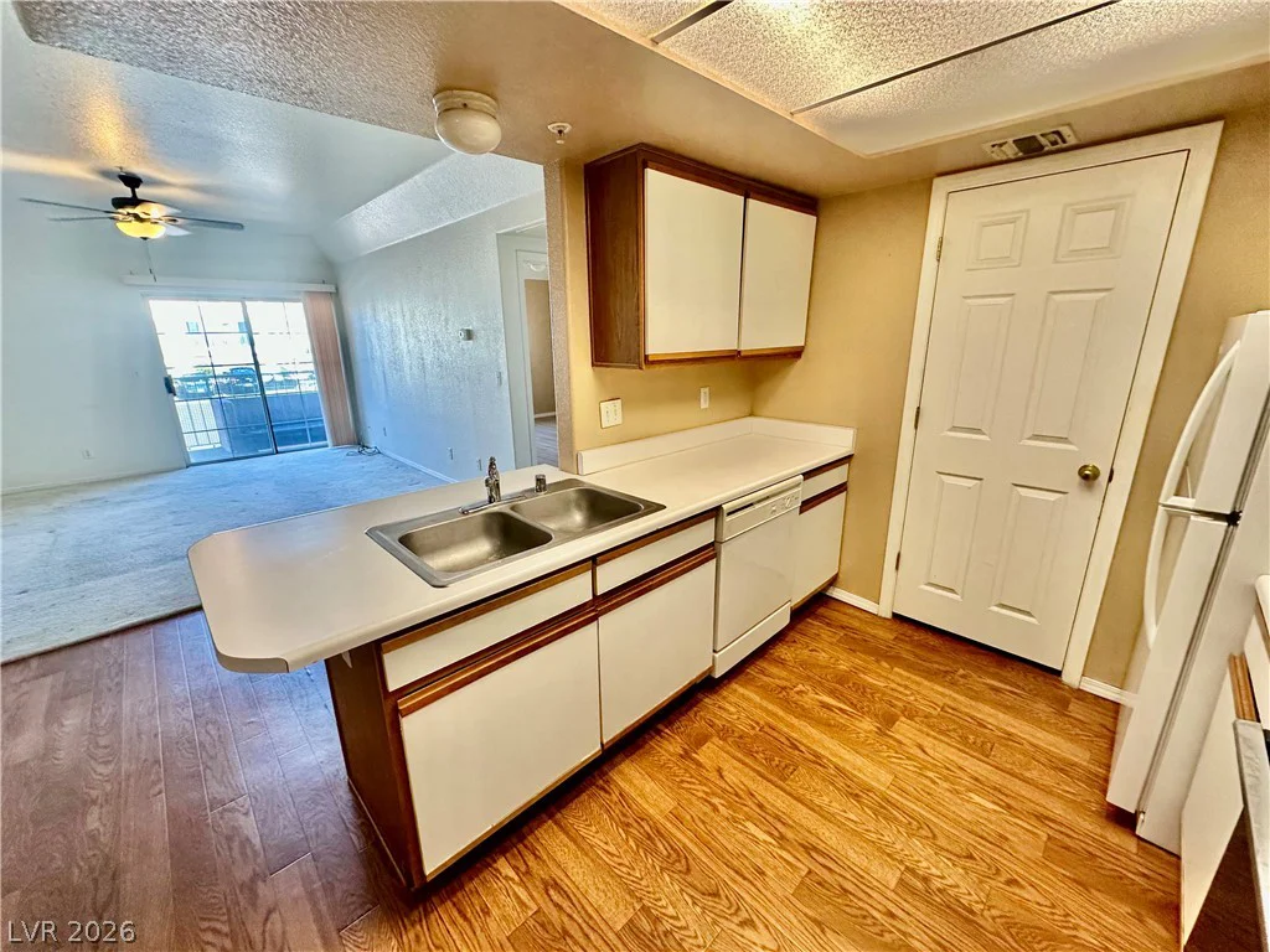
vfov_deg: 85.7
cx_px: 635
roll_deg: +1.0
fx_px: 514
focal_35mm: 14
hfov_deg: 102.1
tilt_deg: -15.3
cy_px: 476
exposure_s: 1/120
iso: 200
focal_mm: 2.22
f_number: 2.2
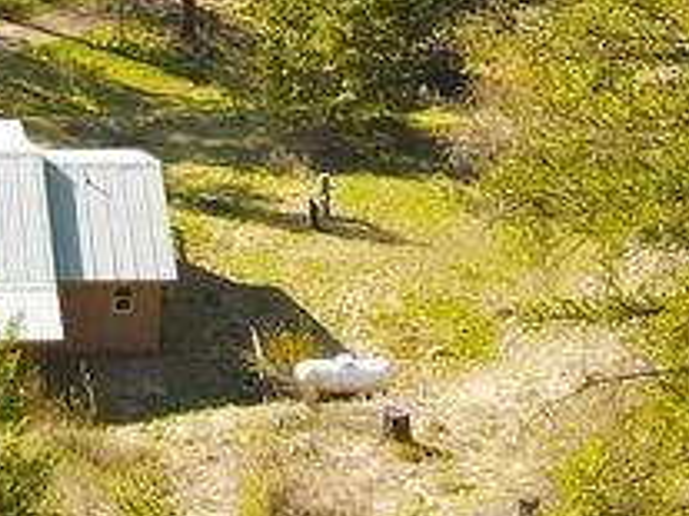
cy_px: -270
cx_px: -103
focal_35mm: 119
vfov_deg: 11.9
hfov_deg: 16.0
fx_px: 2367
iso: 100
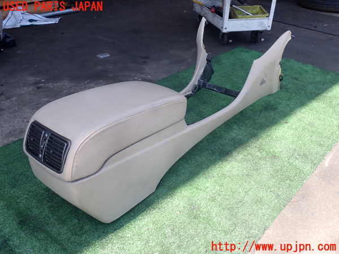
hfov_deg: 60.0
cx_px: 170
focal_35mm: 30
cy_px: 127
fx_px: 294
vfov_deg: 46.8
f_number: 3.2
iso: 100
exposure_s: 1/200
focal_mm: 5.4
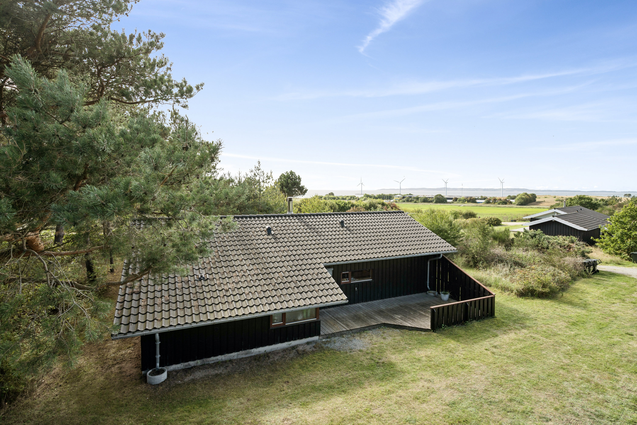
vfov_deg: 67.4
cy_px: 212
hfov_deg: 90.0
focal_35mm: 18
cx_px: 318
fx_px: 318
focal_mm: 18
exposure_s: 1/320
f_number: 8
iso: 200
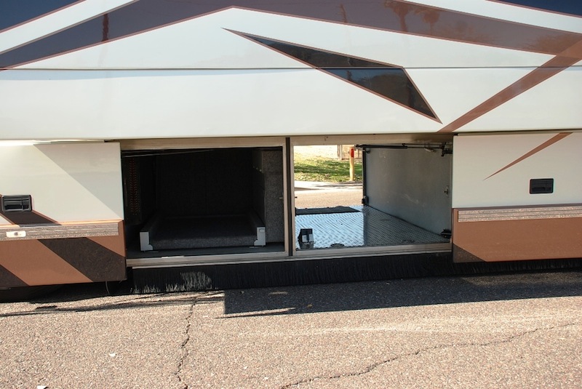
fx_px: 534
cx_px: 291
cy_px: 194
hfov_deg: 57.2
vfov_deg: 40.0
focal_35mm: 33
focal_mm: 22
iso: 100
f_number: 5.6
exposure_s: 1/125
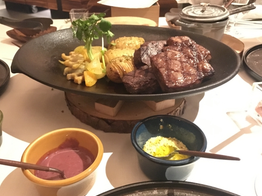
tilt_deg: -29.0
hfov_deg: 55.3
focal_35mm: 33
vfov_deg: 42.9
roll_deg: +0.8
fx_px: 250
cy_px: 92
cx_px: 126
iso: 1250
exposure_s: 1/15
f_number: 2.2
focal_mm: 4.15
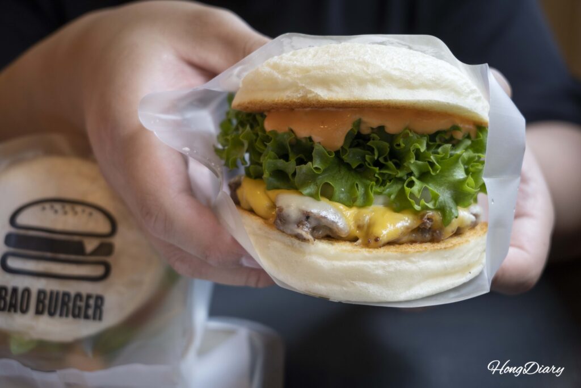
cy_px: 194
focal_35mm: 60
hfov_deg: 33.4
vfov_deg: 22.6
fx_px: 968
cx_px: 290
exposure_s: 1/60
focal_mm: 60
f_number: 5.6
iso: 500
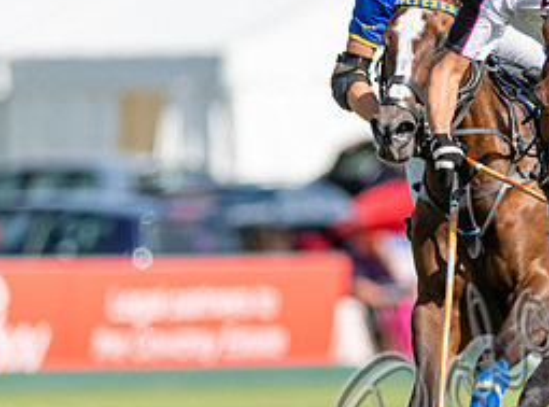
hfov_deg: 1.6
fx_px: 19994
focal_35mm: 1266
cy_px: 293
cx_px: 695
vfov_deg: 1.2
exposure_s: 1/8000
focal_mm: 300
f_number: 2.8
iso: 400
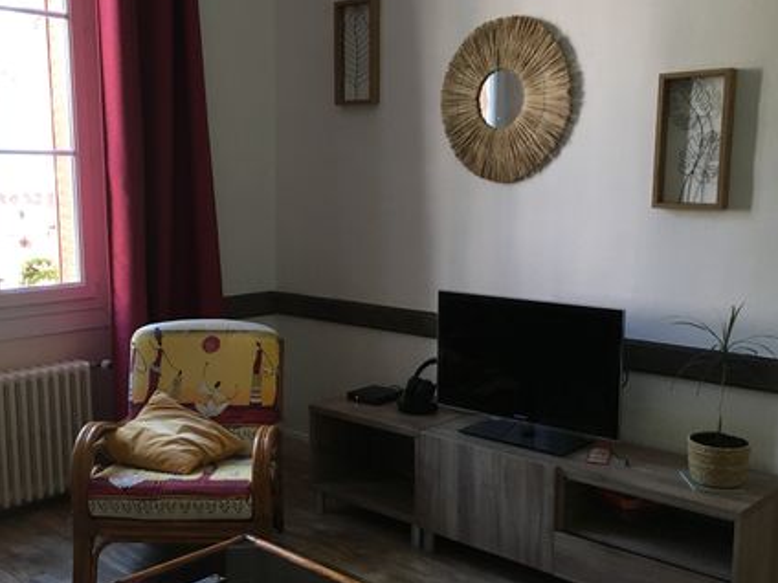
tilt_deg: -9.1
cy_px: 324
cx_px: 330
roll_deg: +0.3
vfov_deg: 35.1
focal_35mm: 41
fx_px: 921
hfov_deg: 45.6
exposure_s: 1/33
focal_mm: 4.15
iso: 64
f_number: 2.2
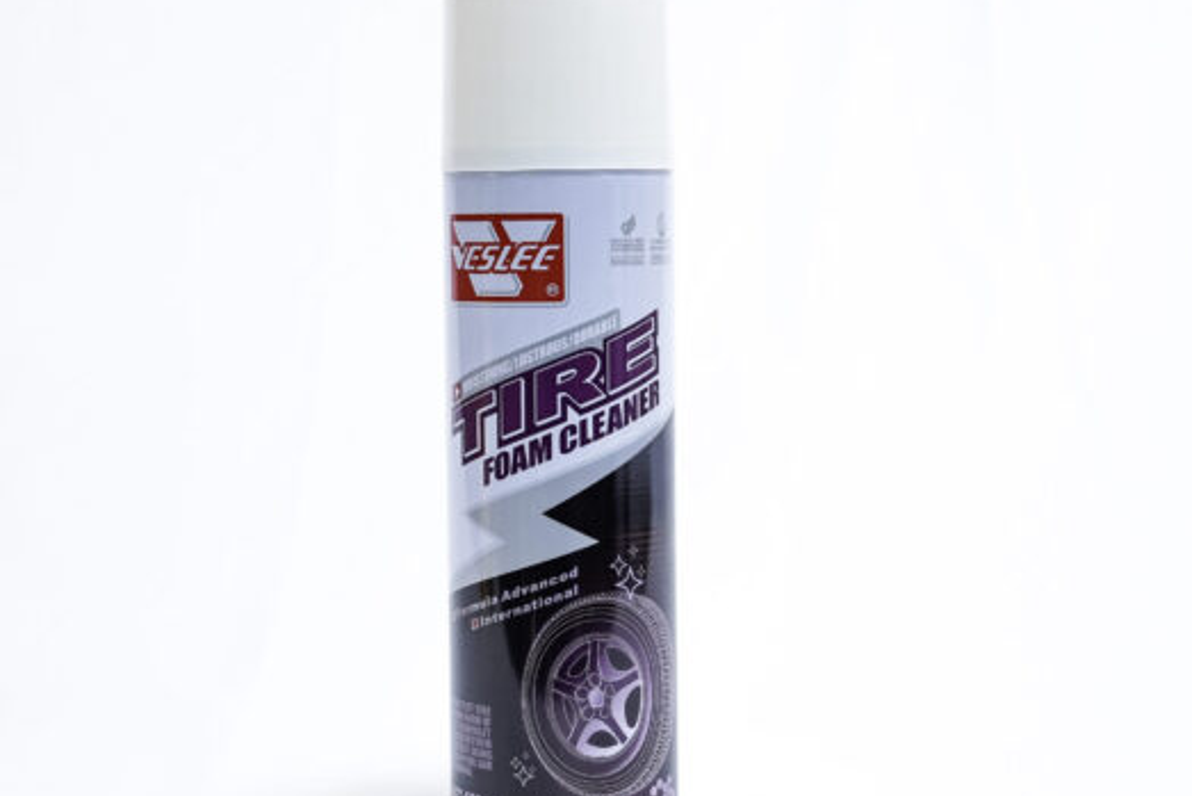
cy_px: 395
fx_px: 2484
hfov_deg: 27.0
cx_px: 579
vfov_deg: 18.2
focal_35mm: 75
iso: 3200
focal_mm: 56
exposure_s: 1/250
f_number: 8
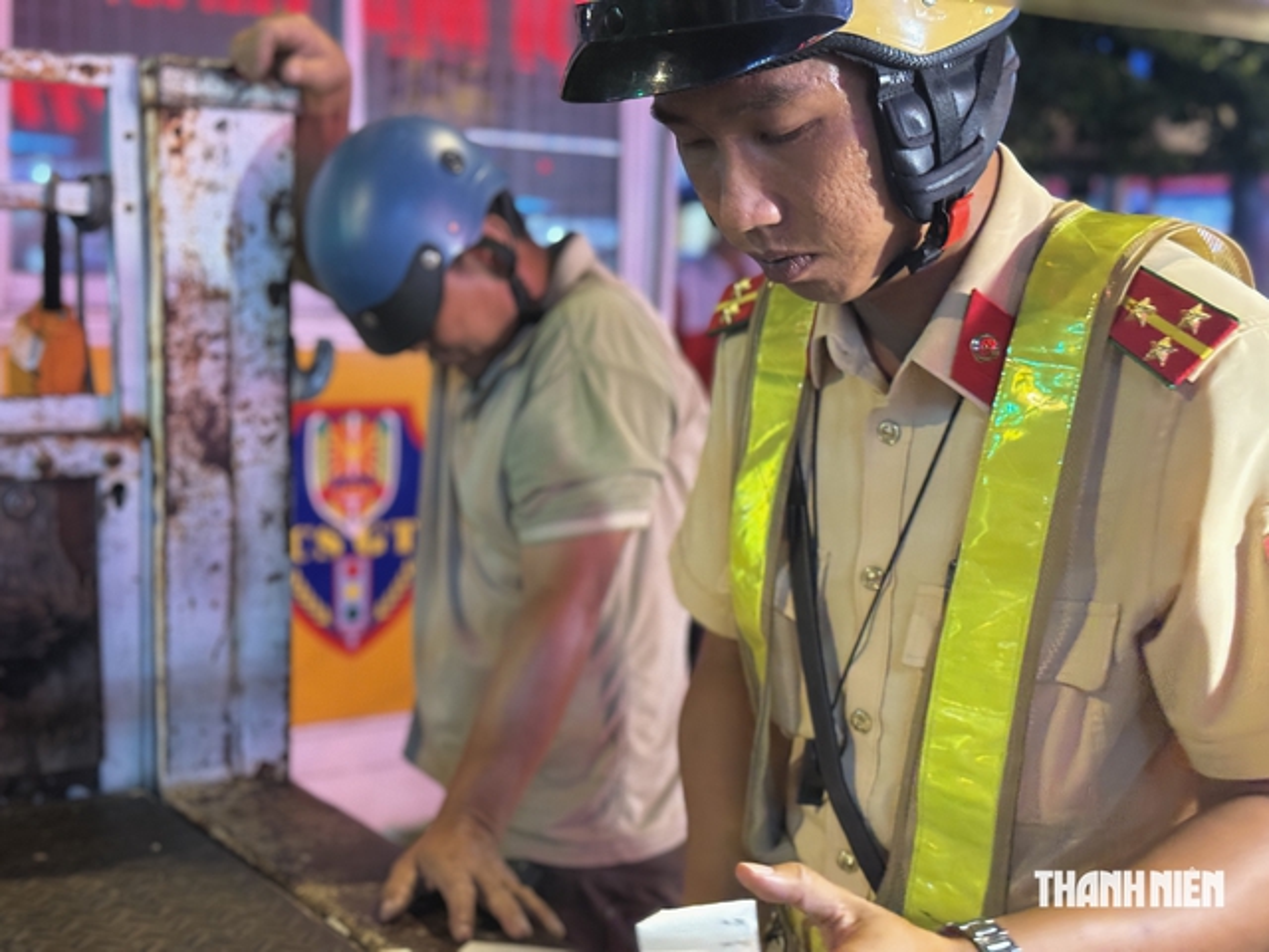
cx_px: 634
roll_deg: -2.2
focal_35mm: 48
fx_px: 1760
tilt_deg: -4.3
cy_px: 476
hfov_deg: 39.7
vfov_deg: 30.3
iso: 500
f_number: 1.78
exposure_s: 1/33
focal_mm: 6.76
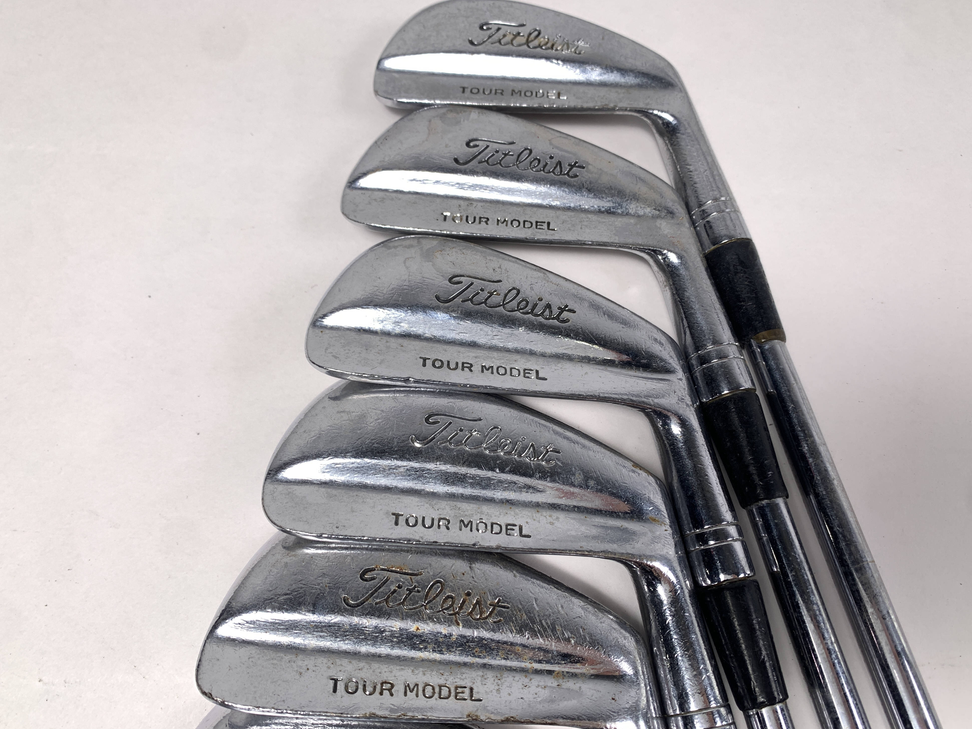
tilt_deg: -68.1
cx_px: 481
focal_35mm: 27
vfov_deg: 51.4
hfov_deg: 65.3
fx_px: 758
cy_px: 366
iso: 25
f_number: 1.8
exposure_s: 1/127
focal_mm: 4.25
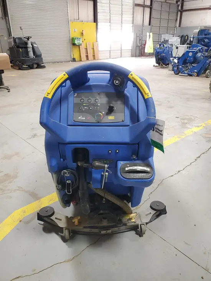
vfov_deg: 67.3
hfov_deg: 53.1
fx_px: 211
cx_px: 106
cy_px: 140
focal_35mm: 26
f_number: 2.4
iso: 500
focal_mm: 4.3
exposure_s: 1/40
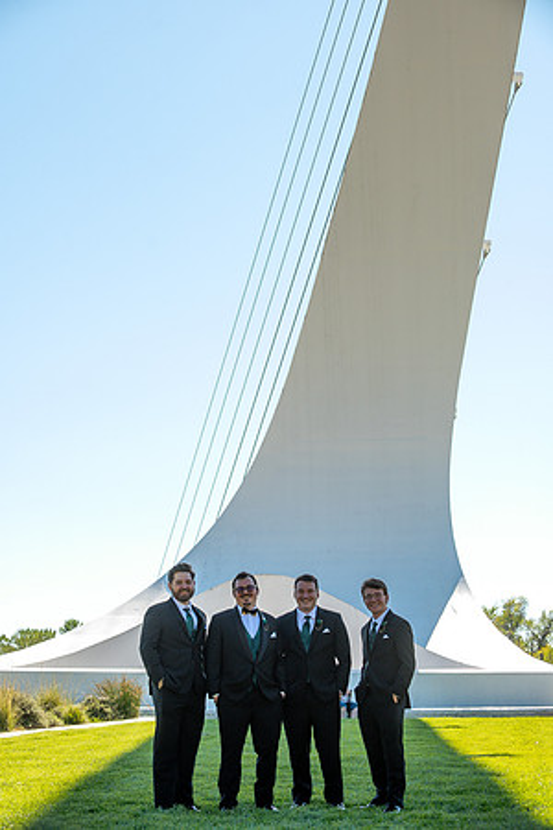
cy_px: 415
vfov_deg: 28.8
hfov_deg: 19.5
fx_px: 1613
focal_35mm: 70
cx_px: 276
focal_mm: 70
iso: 400
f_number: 5.6
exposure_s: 1/1250
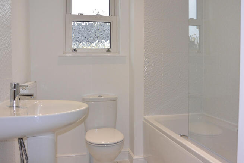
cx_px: 122
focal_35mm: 36
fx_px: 244
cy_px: 82
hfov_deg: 53.1
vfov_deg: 36.9
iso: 160
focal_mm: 13.6
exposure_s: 1/60
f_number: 5
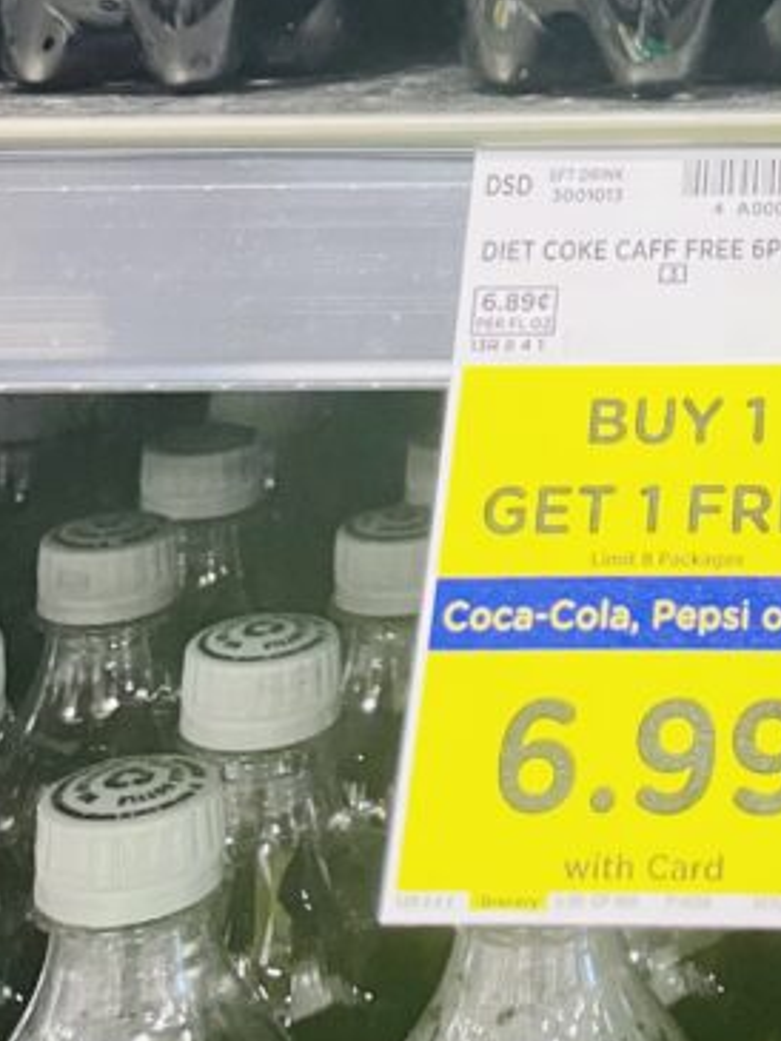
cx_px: 906
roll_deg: +1.8
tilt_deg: +0.7
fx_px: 2195
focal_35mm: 73
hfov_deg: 19.2
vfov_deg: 23.3
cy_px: -342
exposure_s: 1/60
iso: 160
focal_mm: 4.2
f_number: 1.6
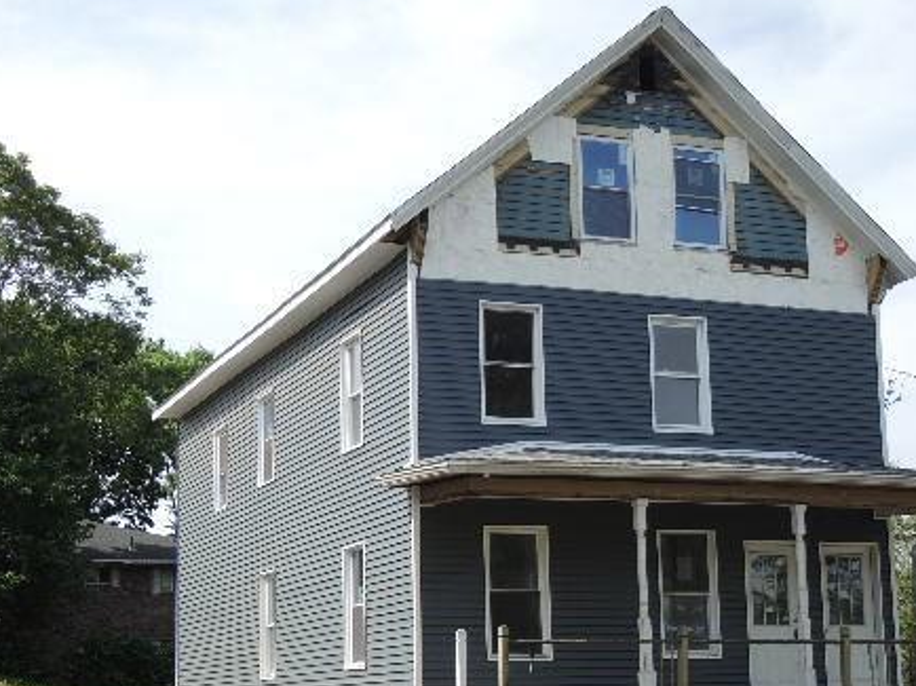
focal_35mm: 62
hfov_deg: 31.2
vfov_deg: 23.5
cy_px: 473
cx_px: 492
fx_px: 1640
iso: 80
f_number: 2.5
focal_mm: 9
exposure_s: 1/1000
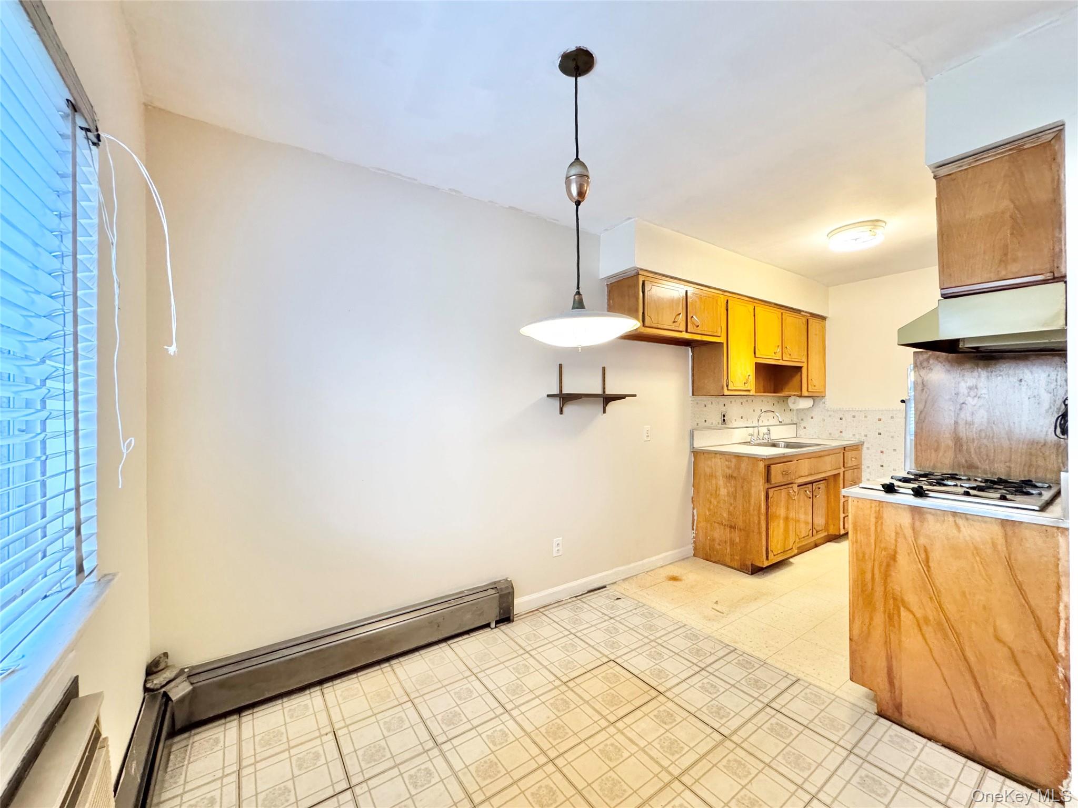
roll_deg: +0.3
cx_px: 539
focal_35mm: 14
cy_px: 404
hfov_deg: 102.1
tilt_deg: +0.3
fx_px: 436
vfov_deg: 85.7
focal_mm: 2.22
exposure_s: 1/60
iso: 400
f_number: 2.2
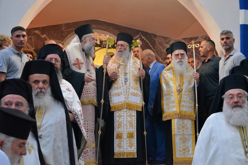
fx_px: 379
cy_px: 83
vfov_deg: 24.6
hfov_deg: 36.2
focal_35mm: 55
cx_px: 123
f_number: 4.8
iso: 2500
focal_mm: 36
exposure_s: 1/40
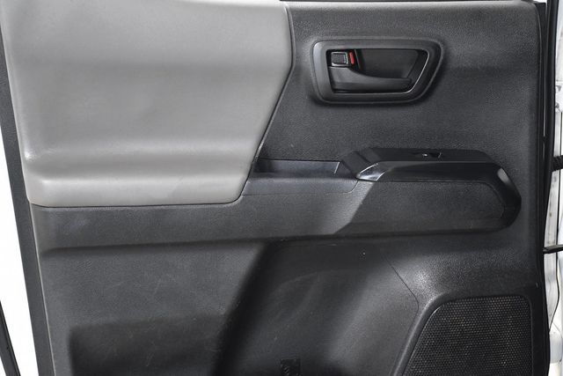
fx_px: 985
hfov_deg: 31.9
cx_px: 282
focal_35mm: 63
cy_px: 188
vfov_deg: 21.6
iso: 2500
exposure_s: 1/125
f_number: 4.5
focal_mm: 42
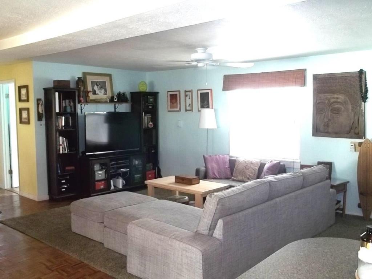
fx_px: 355
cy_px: 140
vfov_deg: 42.9
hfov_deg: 55.4
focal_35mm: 33
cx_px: 186
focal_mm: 5.9
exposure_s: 1/30
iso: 160
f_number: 3.3
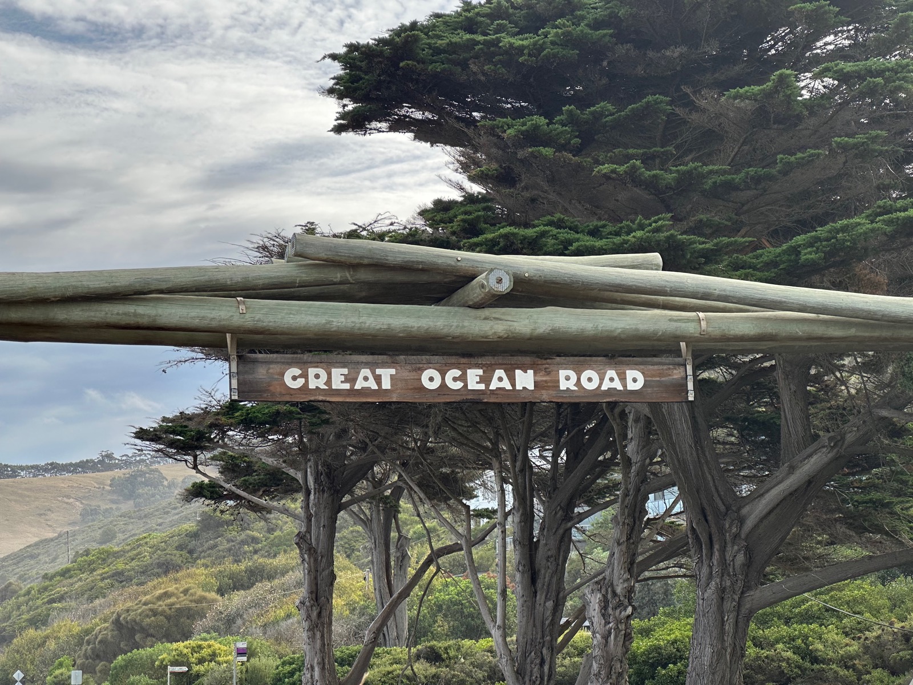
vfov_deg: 19.1
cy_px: 342
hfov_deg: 25.3
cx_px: 456
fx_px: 2031
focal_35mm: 77
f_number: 2.8
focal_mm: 9
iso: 32
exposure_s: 1/615
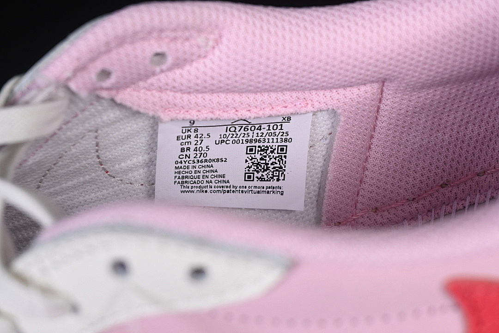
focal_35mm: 75
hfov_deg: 27.0
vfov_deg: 18.2
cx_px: 250
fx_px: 1040
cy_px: 166
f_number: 7.1
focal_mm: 50
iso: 160
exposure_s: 1/80
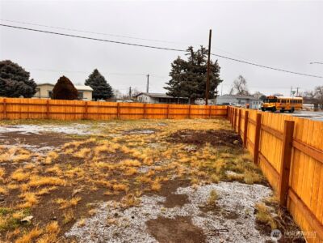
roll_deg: -1.3
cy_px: 122
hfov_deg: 71.6
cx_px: 162
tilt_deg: -7.4
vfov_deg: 56.8
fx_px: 224
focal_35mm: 24
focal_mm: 6.76
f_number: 1.78
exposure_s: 1/639
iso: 80
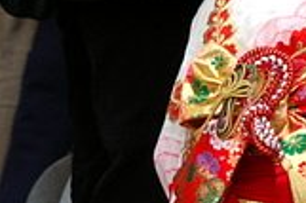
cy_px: 68
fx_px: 2840
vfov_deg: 4.1
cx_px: 363
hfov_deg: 6.1
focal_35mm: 334
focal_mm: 45
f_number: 8
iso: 200
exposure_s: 1/90
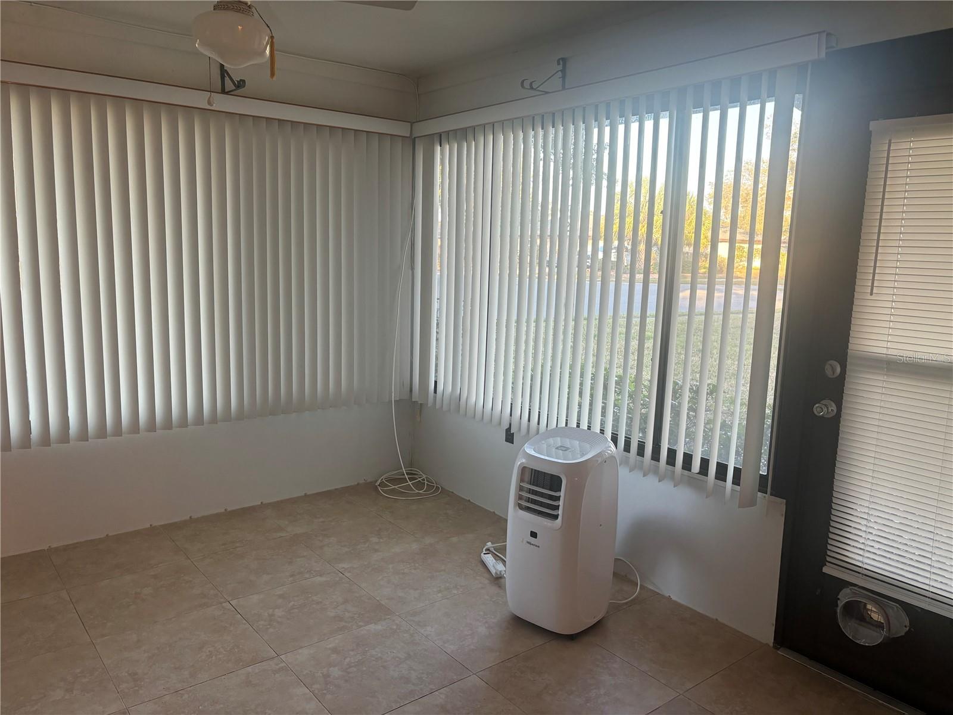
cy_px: 358
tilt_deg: -8.3
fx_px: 716
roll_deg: -1.7
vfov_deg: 53.1
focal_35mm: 26
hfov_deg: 67.3
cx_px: 476
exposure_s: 1/120
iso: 100
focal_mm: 5.96
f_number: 1.6
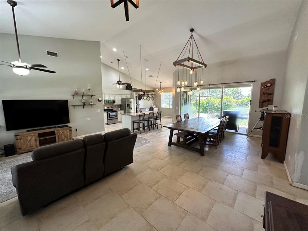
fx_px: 125
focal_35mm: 14
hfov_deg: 102.1
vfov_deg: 85.7
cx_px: 154
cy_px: 116
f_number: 2.2
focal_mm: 2.22
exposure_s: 1/120
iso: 200
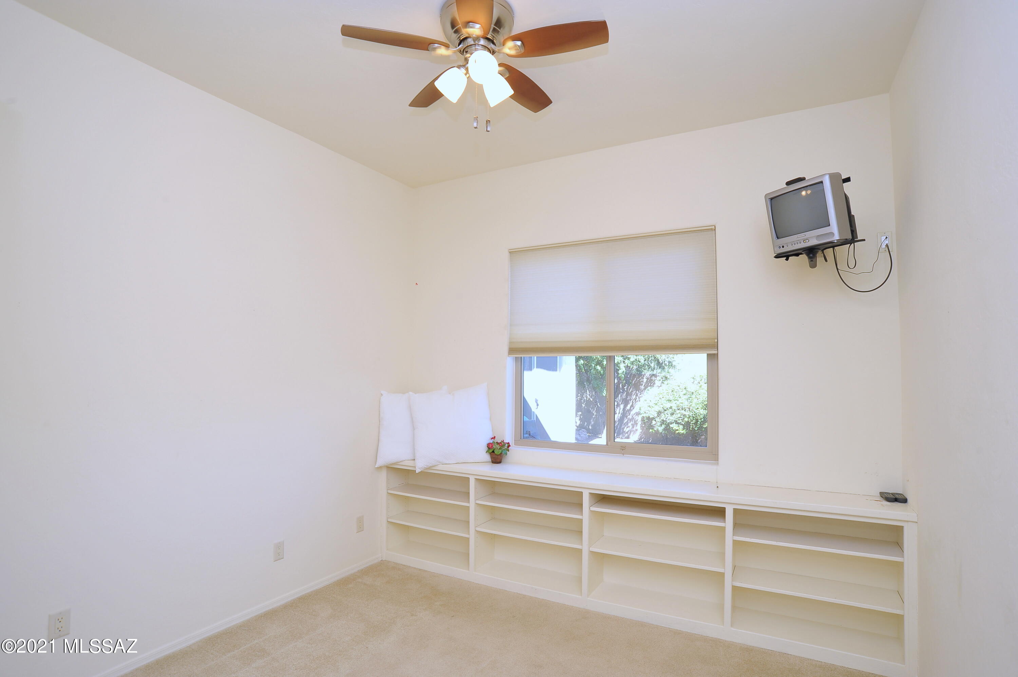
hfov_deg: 90.0
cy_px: 338
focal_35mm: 18
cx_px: 509
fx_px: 509
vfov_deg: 67.3
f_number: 10
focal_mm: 18
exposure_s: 1/40
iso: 640
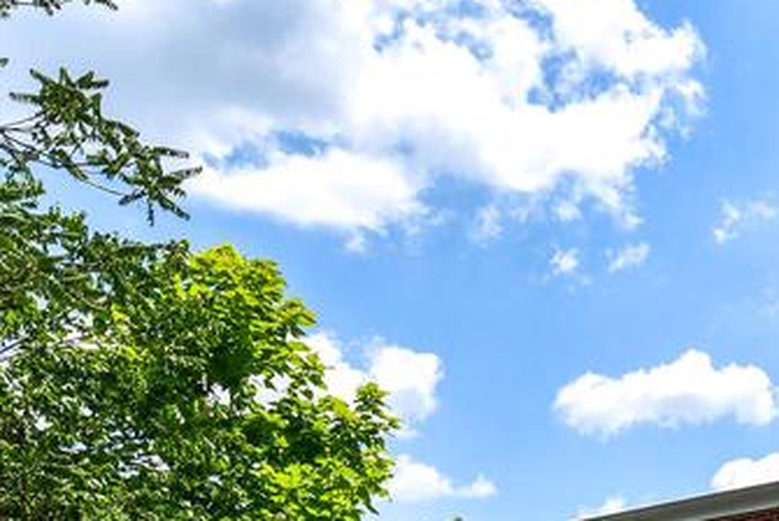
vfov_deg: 21.2
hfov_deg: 34.3
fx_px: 1191
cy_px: 759
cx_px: 695
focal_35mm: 55
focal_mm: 12
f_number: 9
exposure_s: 1/320
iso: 100
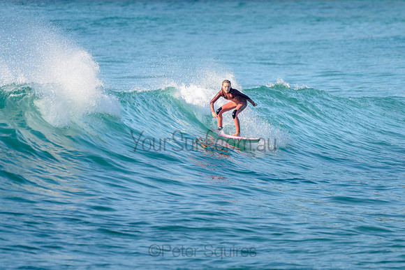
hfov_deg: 3.4
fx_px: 6889
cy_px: 126
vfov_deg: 2.2
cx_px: 211
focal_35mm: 612
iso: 640
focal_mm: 500
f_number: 5.6
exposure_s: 1/2000
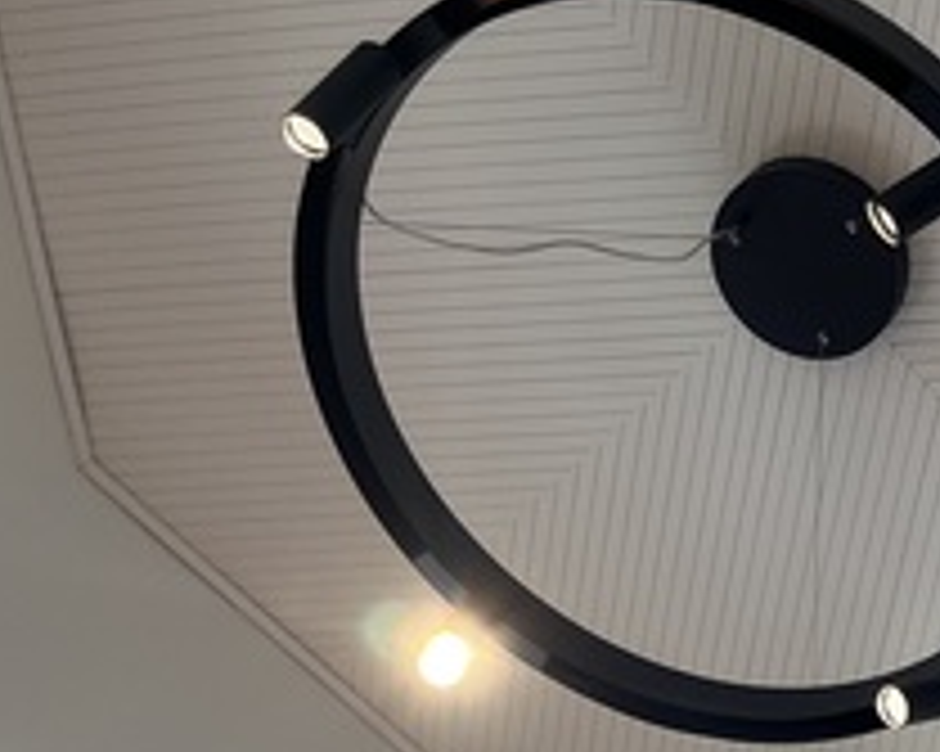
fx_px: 2252
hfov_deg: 20.4
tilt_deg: +52.7
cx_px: 1385
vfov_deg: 17.7
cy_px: 995
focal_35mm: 81
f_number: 1.6
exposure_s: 1/120
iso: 64
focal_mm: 5.1
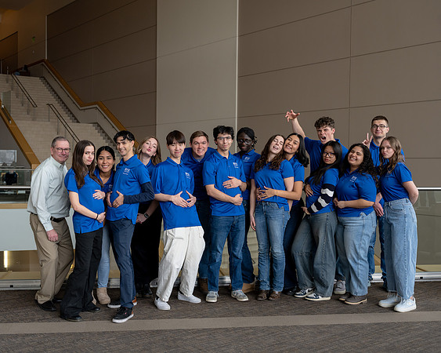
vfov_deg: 35.1
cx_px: 212
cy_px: 176
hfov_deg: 43.1
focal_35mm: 43
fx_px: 558
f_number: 5
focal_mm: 35
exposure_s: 1/125
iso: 250
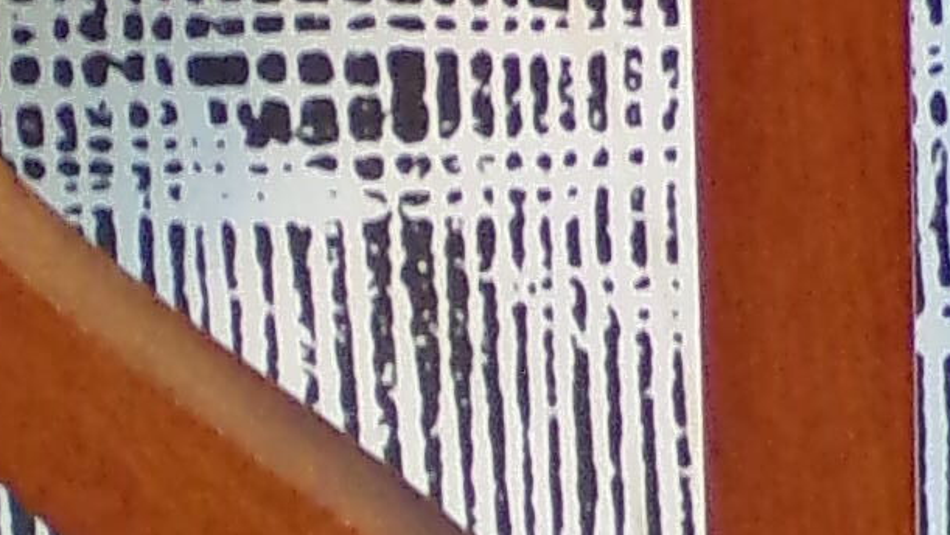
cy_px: 490
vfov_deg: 3.5
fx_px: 8693
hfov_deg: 6.2
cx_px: 872
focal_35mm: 345
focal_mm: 7.6
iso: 338
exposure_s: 1/17
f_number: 3.4
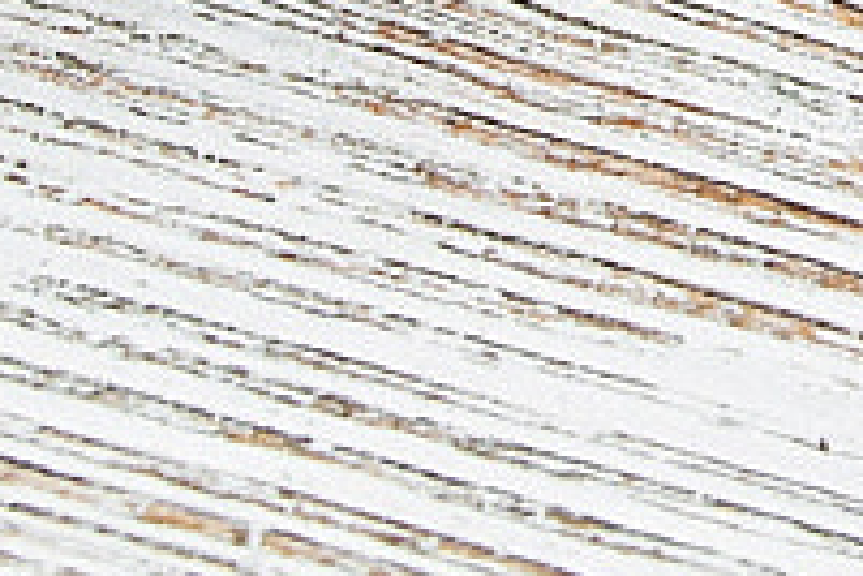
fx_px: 7455
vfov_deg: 4.4
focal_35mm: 311
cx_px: 919
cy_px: -608
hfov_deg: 6.6
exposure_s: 1/160
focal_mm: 26
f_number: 5.6
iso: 100
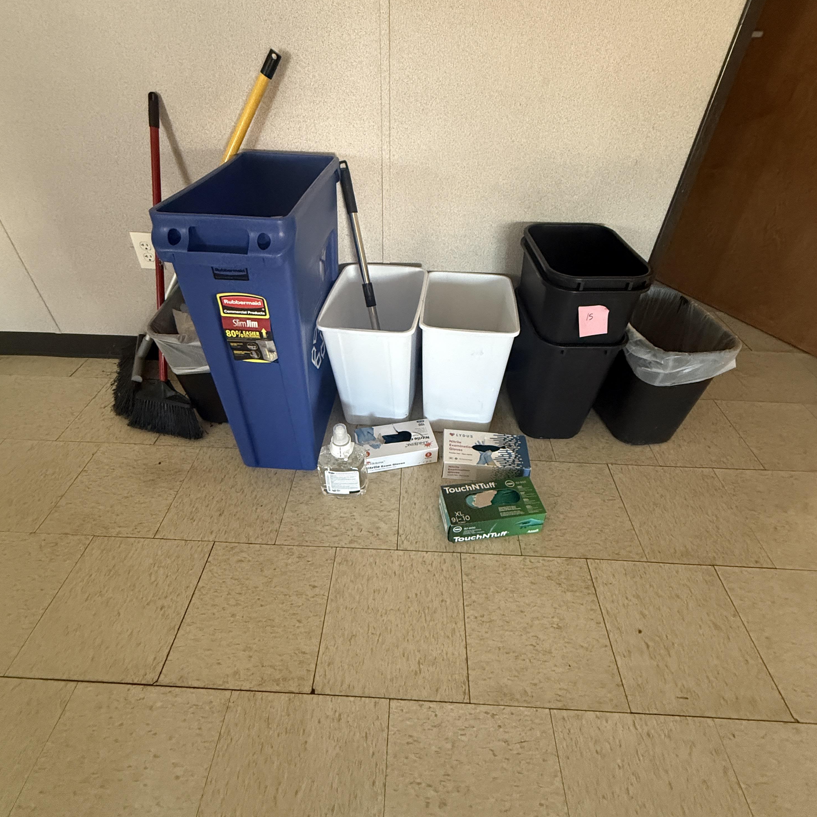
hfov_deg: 84.0
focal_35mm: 17
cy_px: 367
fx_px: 454
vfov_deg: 83.7
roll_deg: -0.7
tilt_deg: -38.0
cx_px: 401
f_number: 2.2
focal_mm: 2.22
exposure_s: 1/60
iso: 640
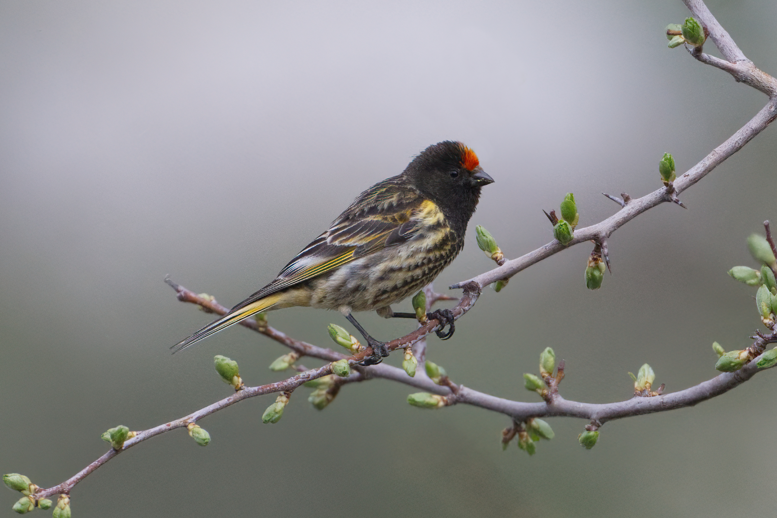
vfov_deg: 1.6
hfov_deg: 2.5
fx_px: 18129
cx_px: 388
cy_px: 259
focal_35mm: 840
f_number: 9
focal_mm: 840
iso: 3200
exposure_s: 1/2500
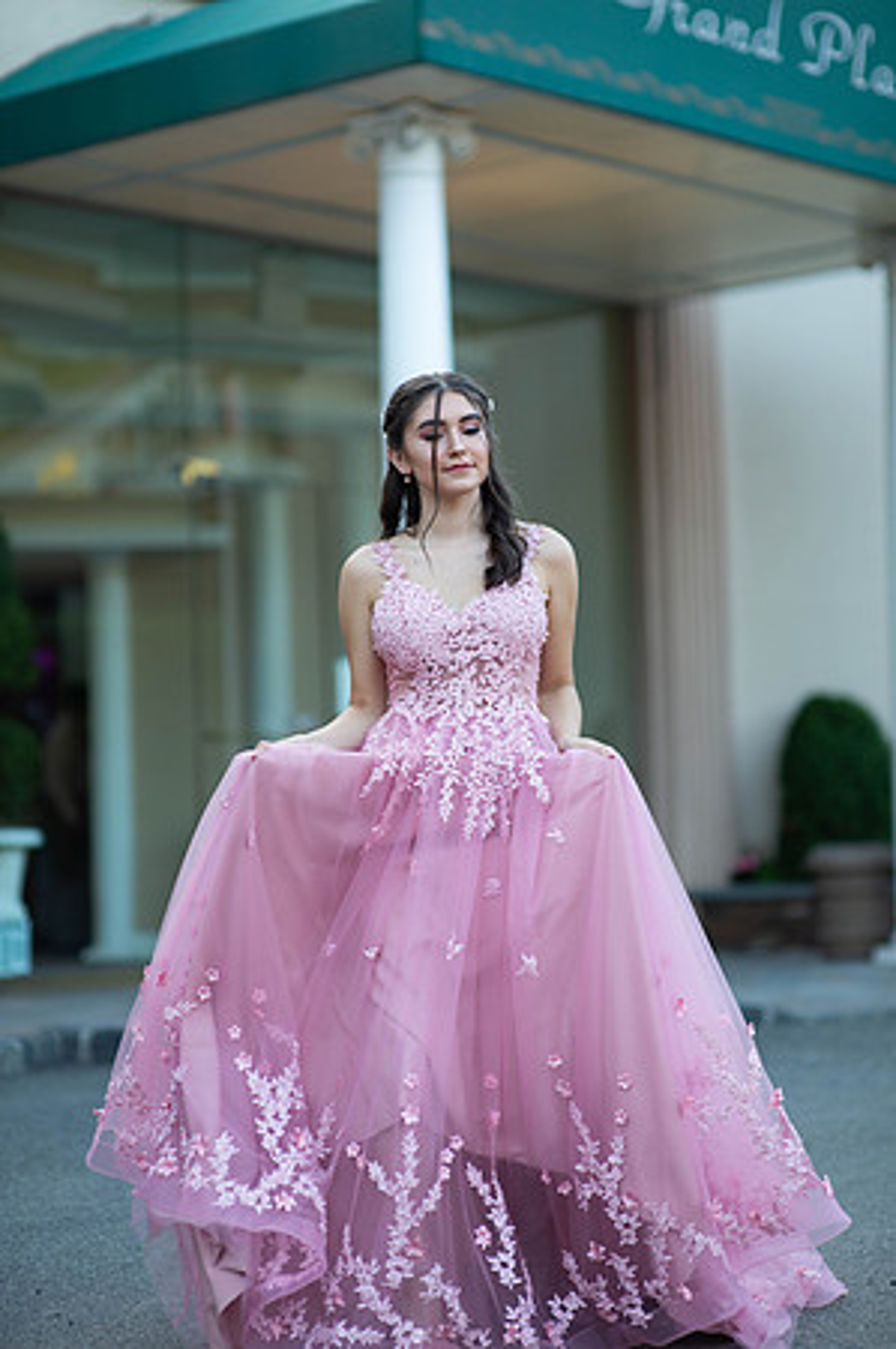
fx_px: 3180
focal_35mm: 85
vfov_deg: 23.9
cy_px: 674
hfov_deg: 16.0
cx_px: 448
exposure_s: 1/640
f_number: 2
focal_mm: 85
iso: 250
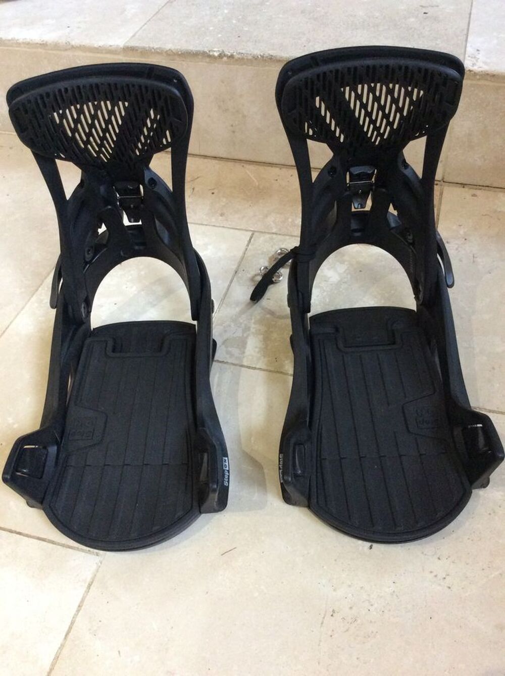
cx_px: 252
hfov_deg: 44.1
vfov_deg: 56.9
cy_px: 338
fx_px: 624
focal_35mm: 32
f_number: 2.4
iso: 250
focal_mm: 3.3
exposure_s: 1/25
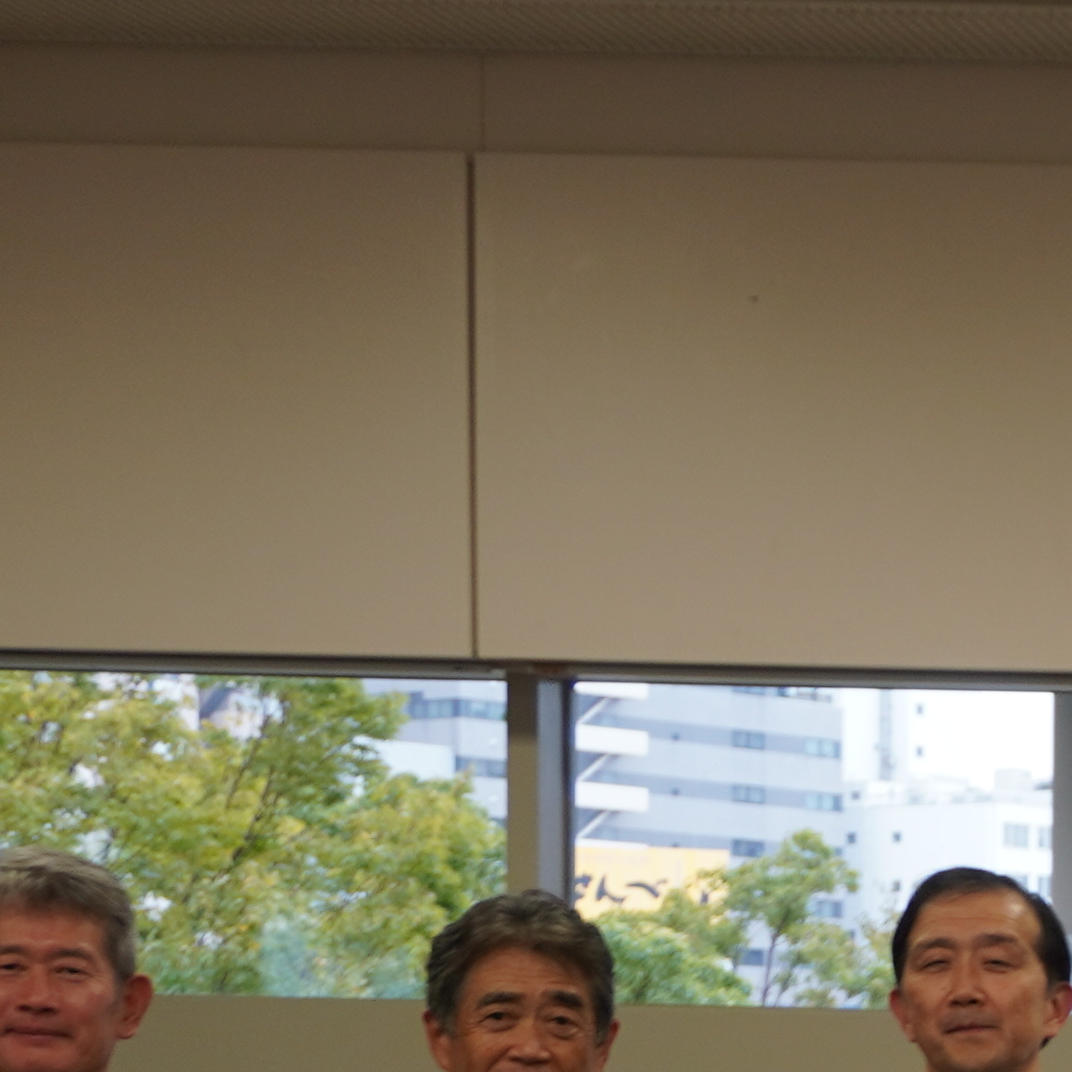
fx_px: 4625
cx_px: 2270
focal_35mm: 132
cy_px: 1616
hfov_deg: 11.6
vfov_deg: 12.6
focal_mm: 20
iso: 100
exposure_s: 1/40
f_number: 4
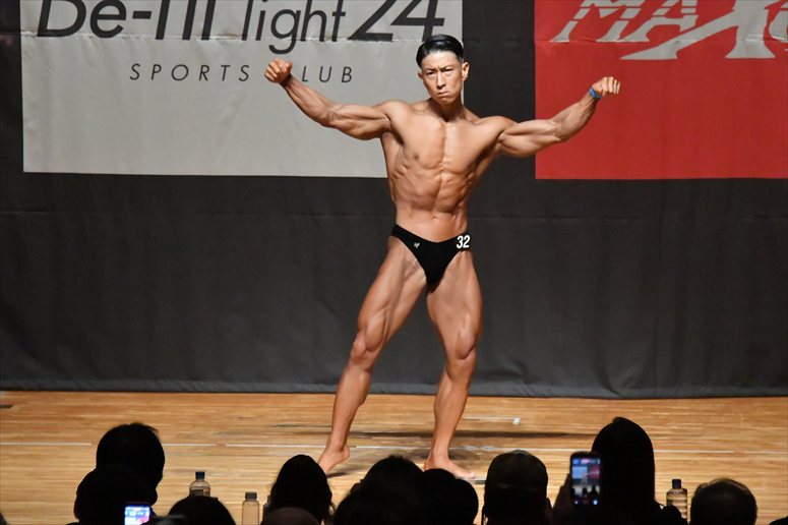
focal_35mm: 270
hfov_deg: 7.6
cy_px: 262
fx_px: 5907
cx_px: 394
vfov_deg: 5.1
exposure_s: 1/400
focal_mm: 180
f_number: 5.6
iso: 12800
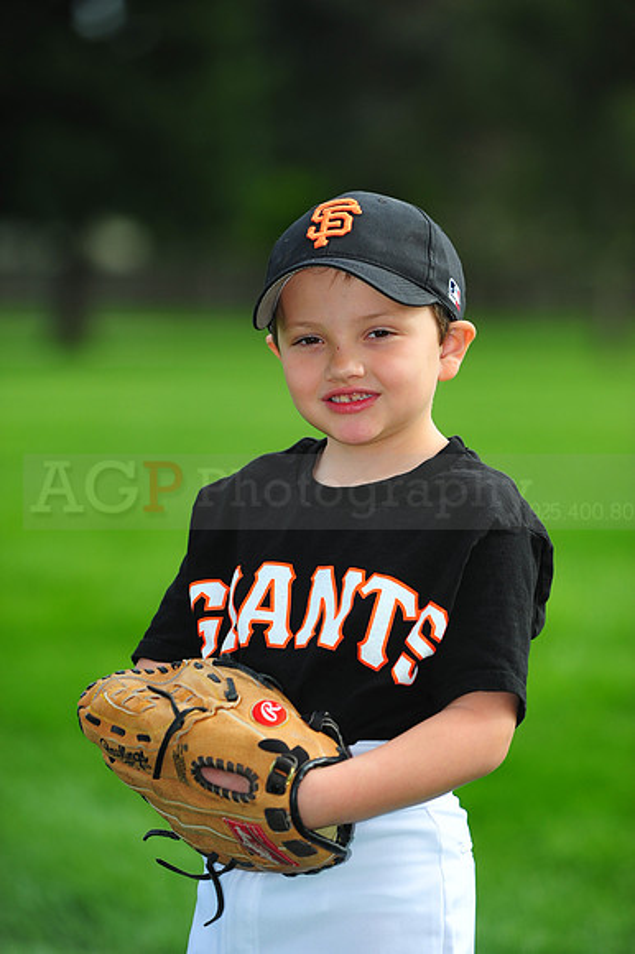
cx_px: 318
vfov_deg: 12.5
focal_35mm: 165
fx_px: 4371
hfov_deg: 8.3
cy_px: 477
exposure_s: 1/1600
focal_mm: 165
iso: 400
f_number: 4.5
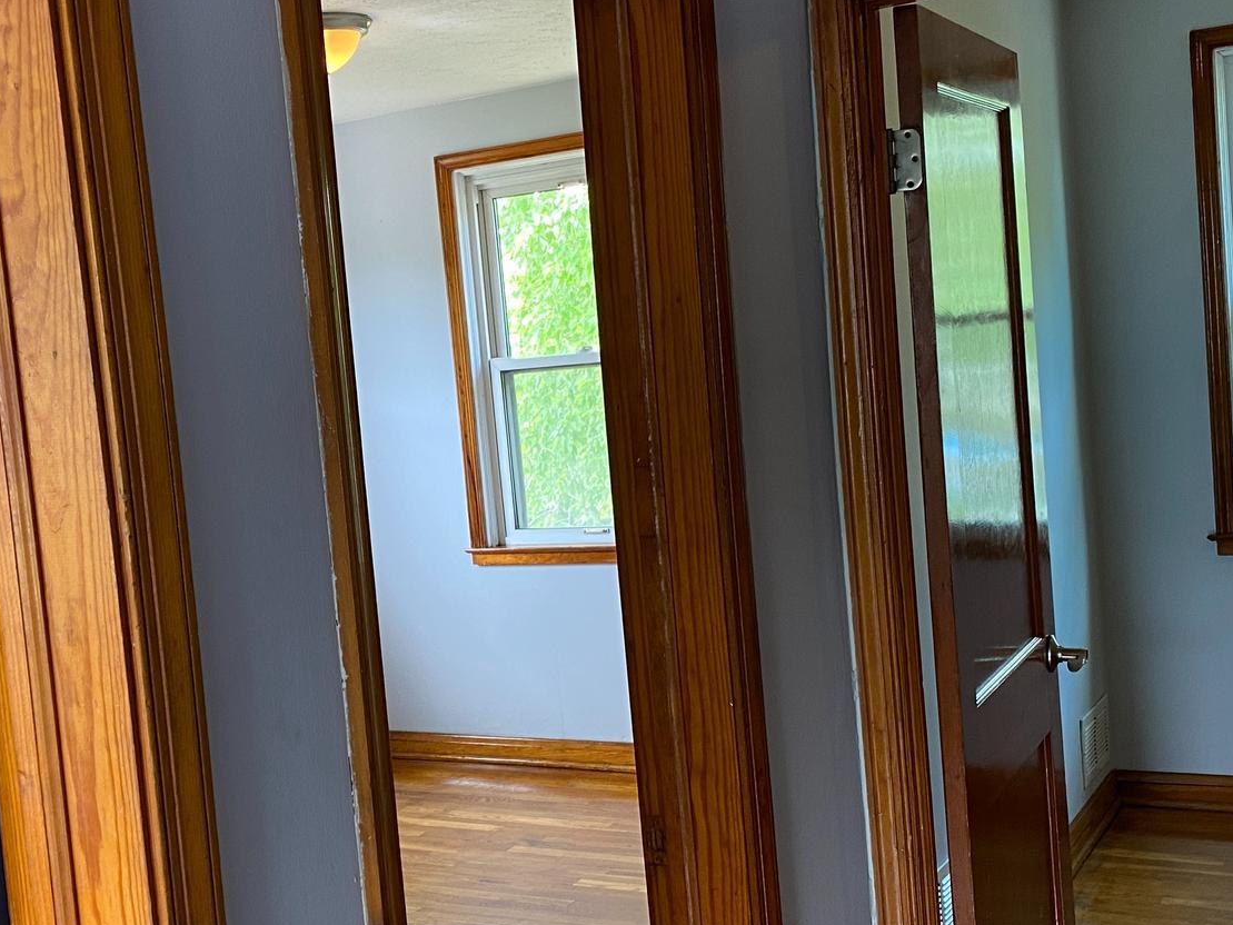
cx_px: 425
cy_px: 510
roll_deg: +4.6
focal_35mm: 48
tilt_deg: -4.9
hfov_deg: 39.2
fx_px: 1710
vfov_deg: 30.3
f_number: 1.8
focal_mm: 4.25
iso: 125
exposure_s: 1/60
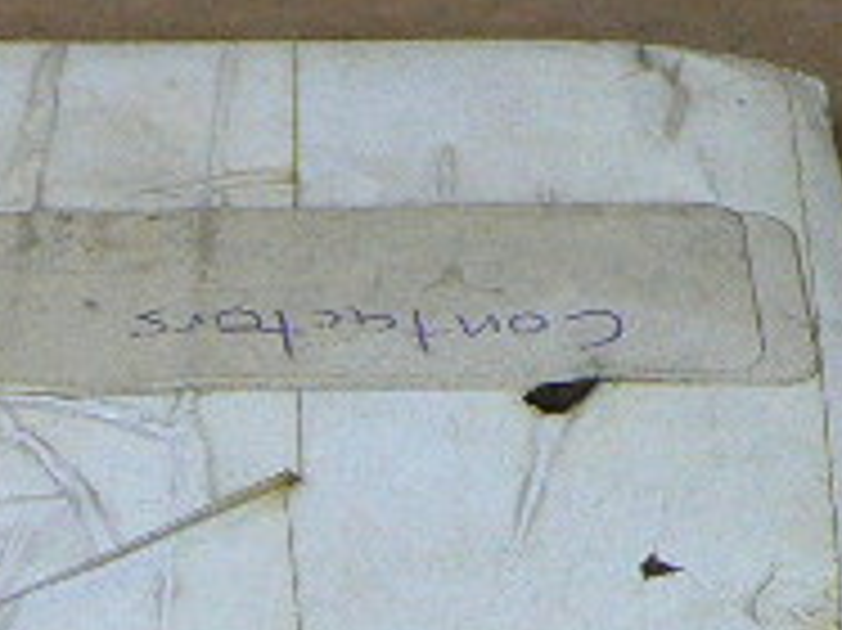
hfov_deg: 11.7
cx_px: 32
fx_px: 4084
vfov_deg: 8.6
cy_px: 994
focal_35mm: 168
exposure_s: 1/30
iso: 200
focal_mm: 6.4
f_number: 2.8
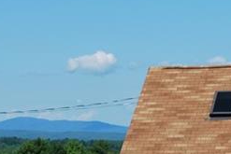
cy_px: 53
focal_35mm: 162
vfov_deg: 8.5
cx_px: 153
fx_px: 1040
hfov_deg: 12.7
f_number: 9
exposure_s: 1/320
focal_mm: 26
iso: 100
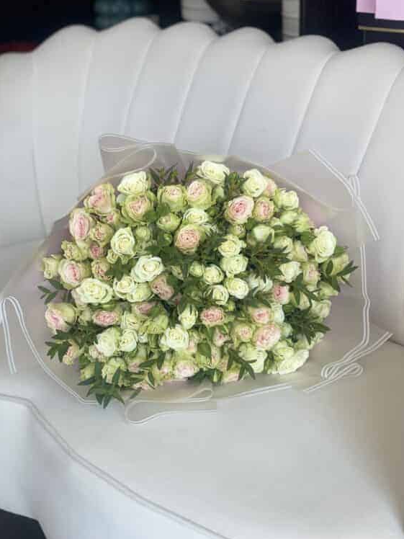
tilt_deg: -21.0
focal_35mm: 65
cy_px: 267
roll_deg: +2.5
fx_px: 1011
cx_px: 203
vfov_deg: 29.8
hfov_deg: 22.6
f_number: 2.2
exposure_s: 1/120
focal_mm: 7.5
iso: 64
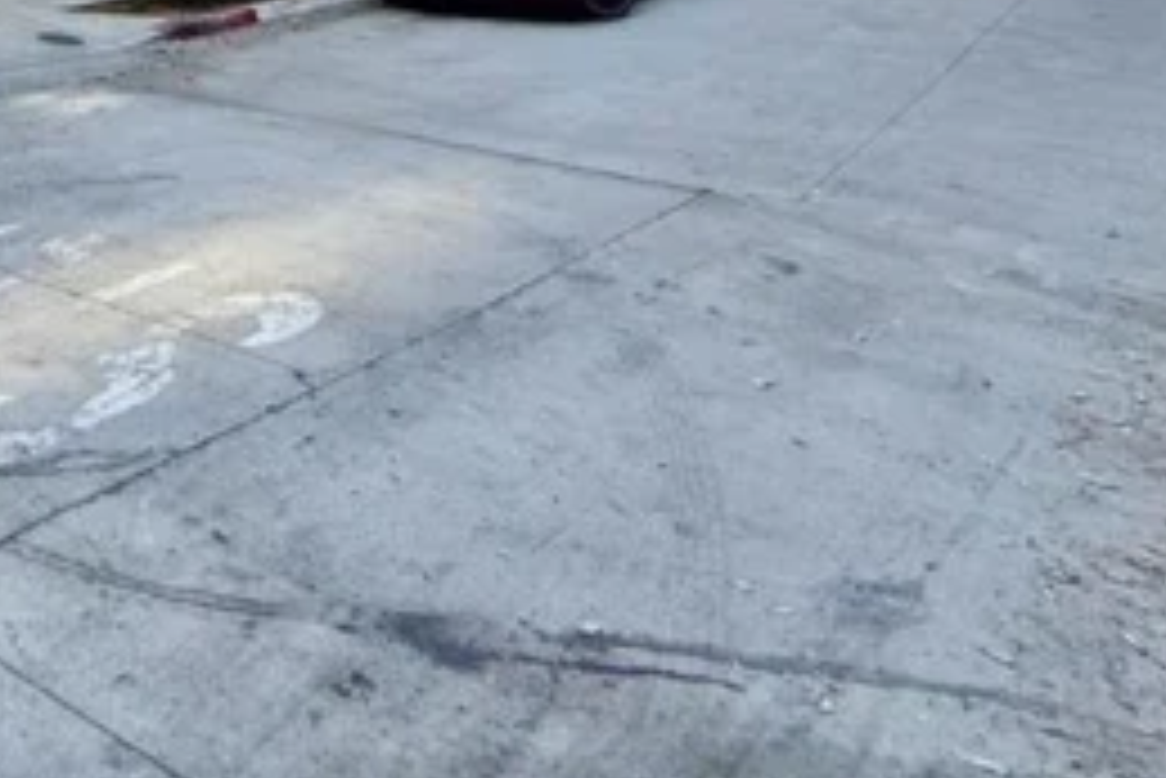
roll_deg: -0.1
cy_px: -468
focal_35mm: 42
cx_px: -200
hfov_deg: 36.7
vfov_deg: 23.5
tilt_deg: +12.7
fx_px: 1361
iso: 64
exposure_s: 1/342
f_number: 2.2
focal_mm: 2.22
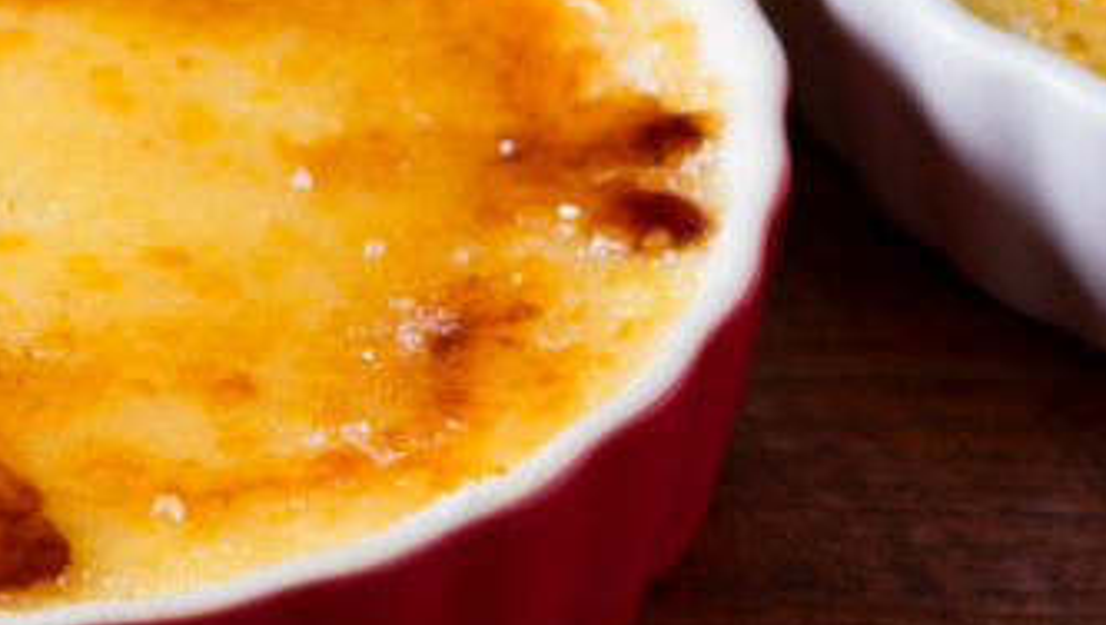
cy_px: -90
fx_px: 7749
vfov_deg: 4.6
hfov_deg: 8.1
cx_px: 176
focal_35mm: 264
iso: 100
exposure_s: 1/8
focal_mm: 105
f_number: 13
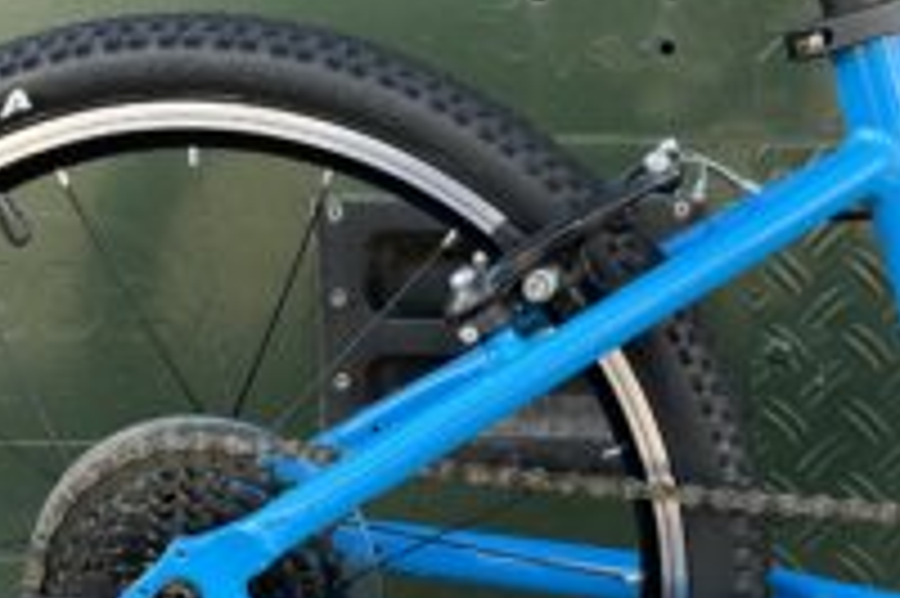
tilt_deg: -13.4
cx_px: 549
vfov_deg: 20.9
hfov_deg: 30.9
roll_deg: +2.3
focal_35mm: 65
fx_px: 1624
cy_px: 342
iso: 40
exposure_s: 1/190
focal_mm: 5.1
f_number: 1.6
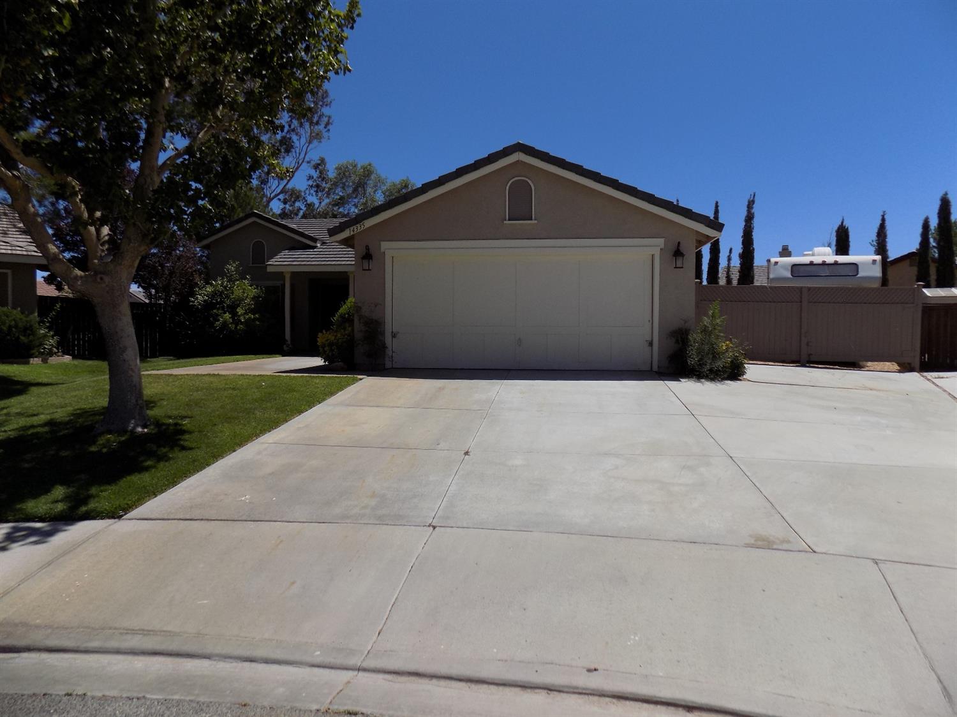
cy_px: 358
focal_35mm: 23
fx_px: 636
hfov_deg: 73.9
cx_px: 478
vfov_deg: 58.9
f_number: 9.9
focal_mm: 4
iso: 80
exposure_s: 1/250
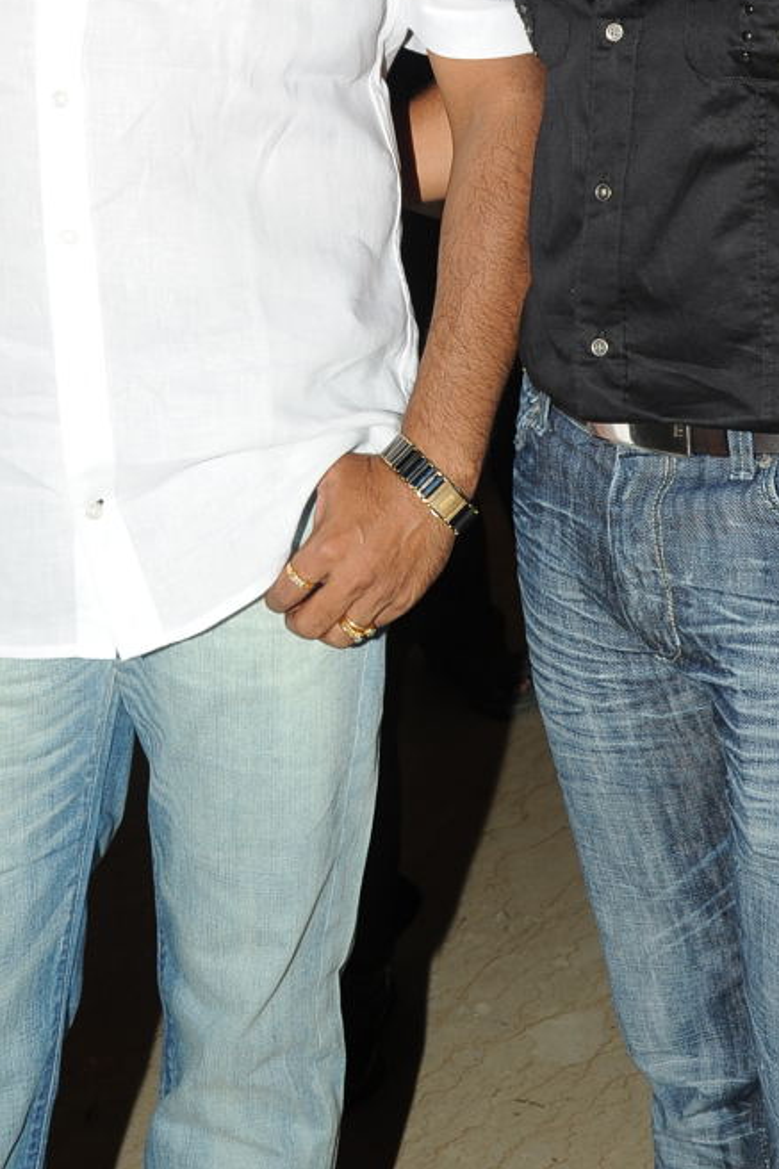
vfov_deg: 25.3
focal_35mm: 78
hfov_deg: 17.5
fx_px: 2533
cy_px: 144
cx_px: 406
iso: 200
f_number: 9
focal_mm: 32
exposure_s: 1/125
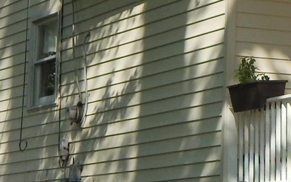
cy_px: 8
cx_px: 511
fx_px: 1578
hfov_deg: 10.0
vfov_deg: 6.6
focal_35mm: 199
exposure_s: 1/400
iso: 125
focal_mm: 7.7
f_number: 7.1
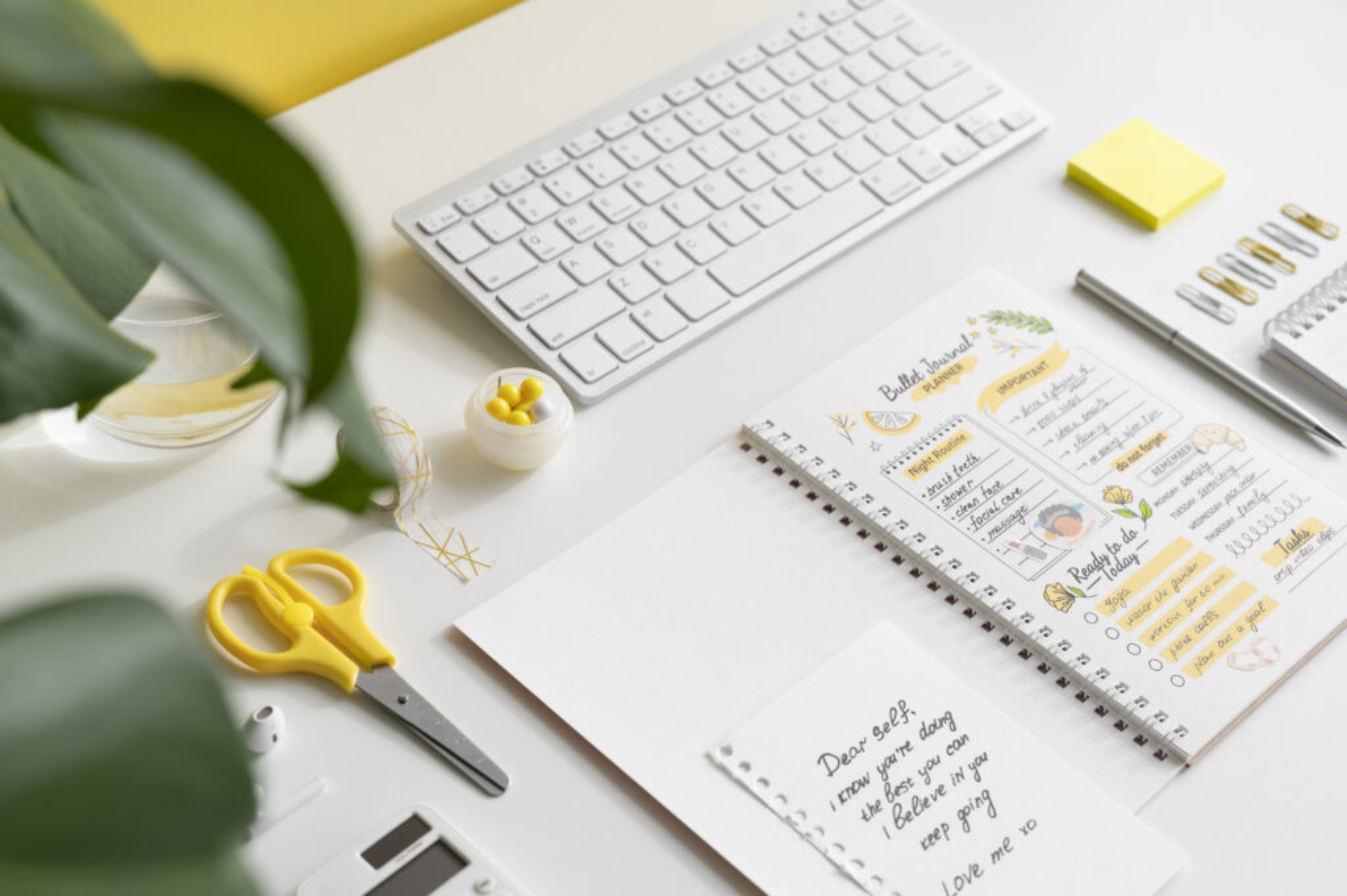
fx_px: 2243
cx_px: 674
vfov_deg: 22.6
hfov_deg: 33.4
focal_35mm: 60
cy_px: 448
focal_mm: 60
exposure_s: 1/800
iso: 400
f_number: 5.6
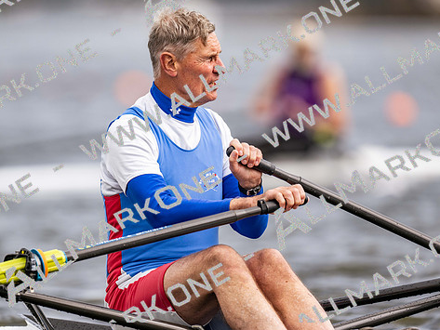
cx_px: 194
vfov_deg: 2.1
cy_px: 163
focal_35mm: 708
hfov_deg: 2.8
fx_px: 9002
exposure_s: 1/2500
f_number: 4
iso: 250
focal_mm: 600
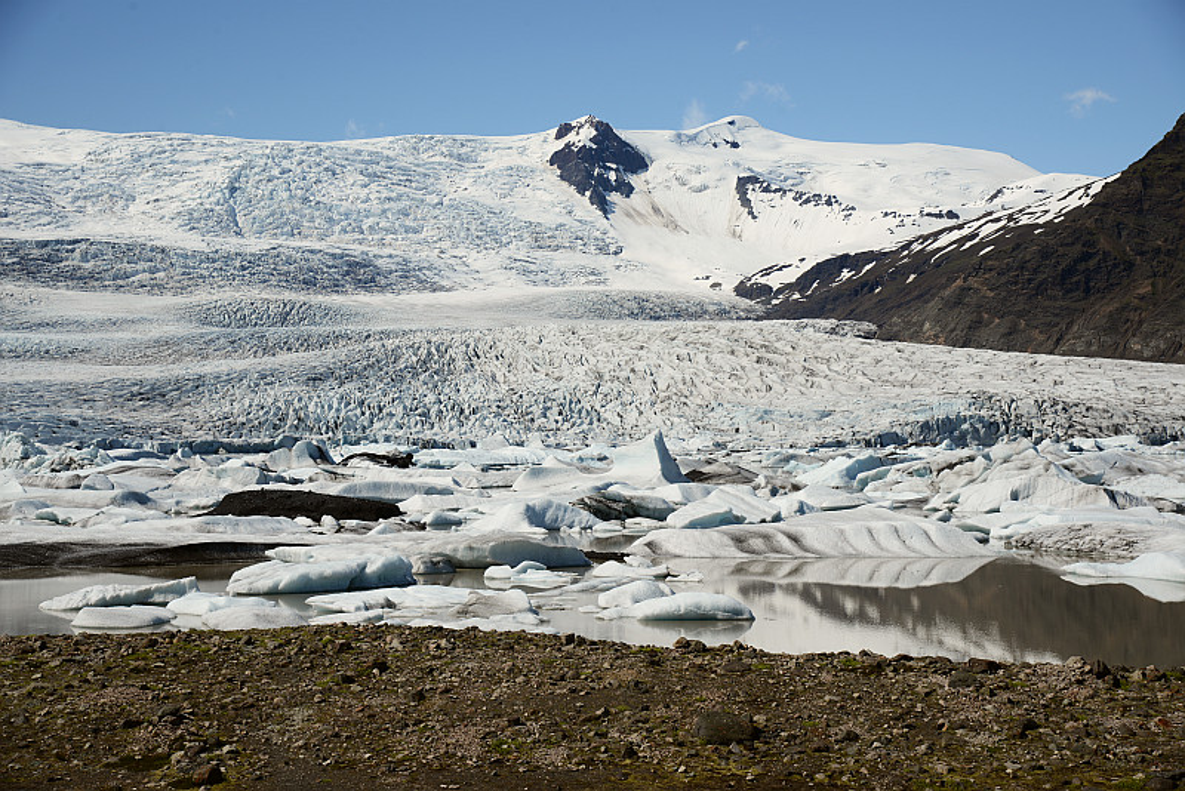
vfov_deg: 20.9
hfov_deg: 30.9
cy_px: 396
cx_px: 592
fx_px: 2140
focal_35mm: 65
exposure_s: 1/750
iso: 100
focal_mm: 65
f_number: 8
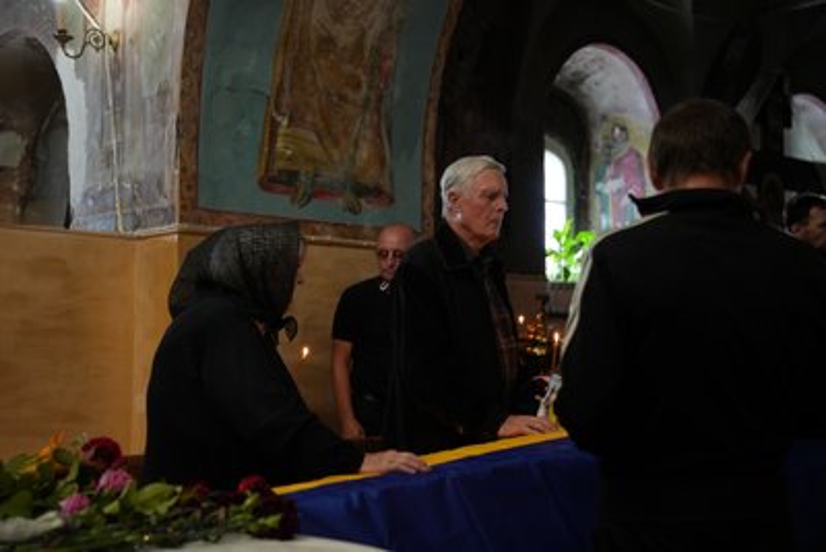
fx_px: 1102
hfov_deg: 41.1
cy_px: 276
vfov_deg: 28.1
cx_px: 413
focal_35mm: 48
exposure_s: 1/200
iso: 2000
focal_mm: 48
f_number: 2.8
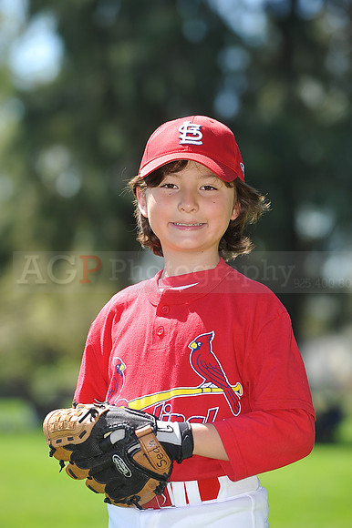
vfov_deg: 10.3
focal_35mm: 200
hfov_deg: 6.9
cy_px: 264
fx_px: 2937
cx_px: 176
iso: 200
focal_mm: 200
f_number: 5.6
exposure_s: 1/400
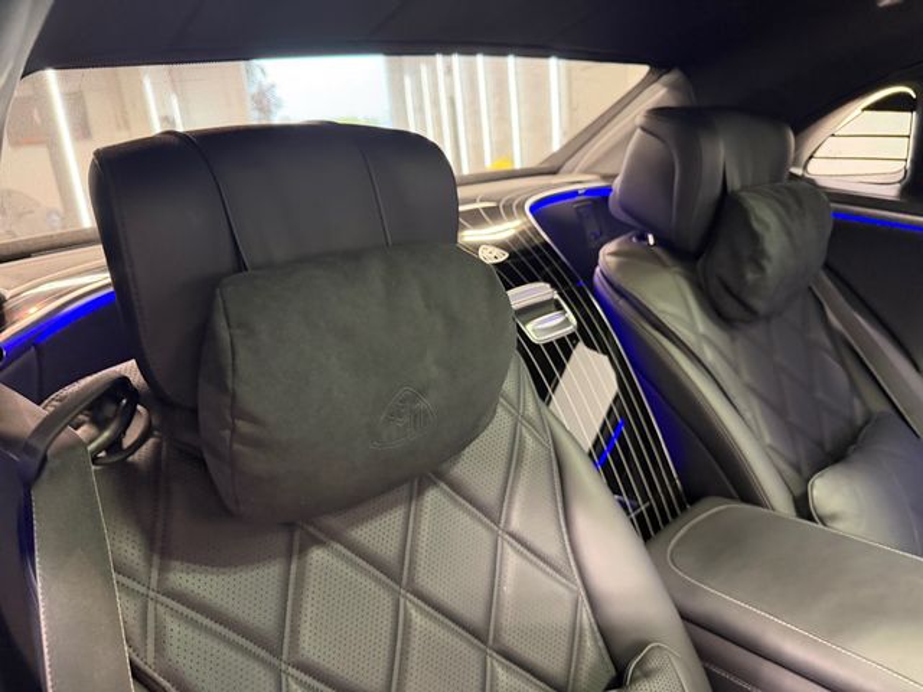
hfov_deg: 71.6
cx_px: 462
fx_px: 640
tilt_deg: -17.9
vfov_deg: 56.8
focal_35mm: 24
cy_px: 346
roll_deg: +6.1
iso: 800
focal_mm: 6.76
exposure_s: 1/40
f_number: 1.78
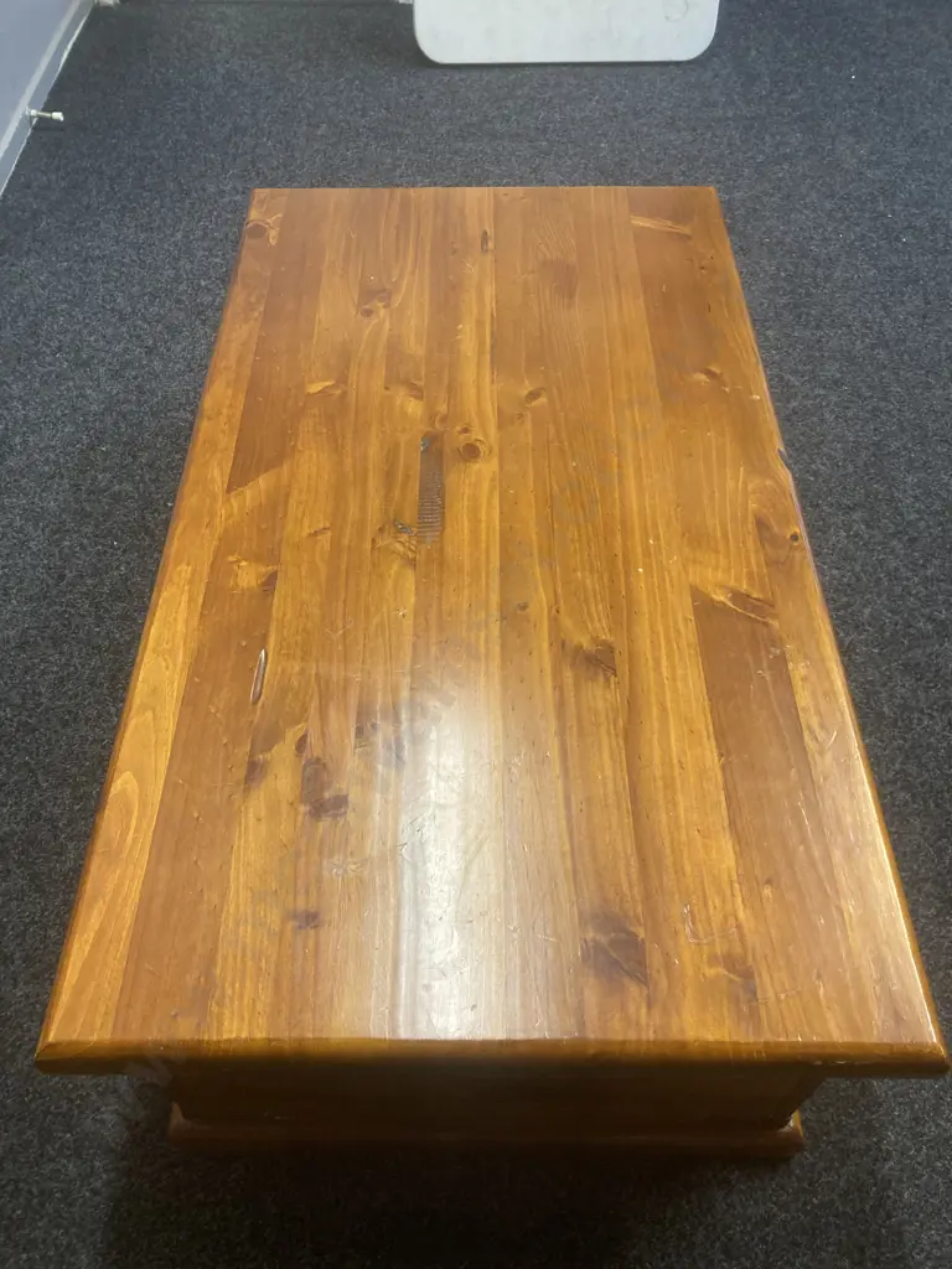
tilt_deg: -52.3
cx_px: 476
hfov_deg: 49.7
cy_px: 634
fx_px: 1027
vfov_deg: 63.4
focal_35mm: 28
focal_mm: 3.99
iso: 160
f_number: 1.8
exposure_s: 1/50
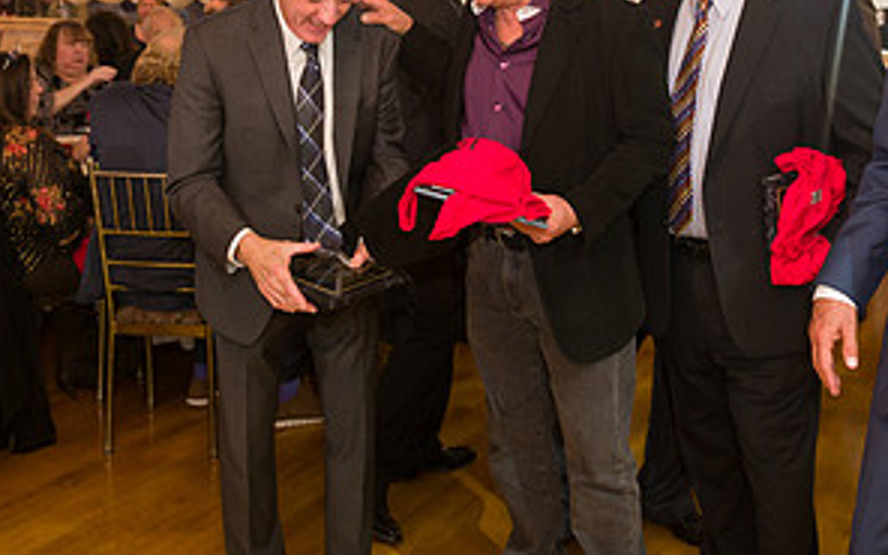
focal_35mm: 48
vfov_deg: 25.6
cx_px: 495
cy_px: 8
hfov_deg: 41.8
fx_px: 1162
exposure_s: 1/125
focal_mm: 24
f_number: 3.2
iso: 1000
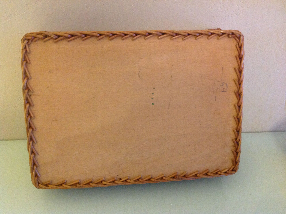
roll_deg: -2.2
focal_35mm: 35
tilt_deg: -32.6
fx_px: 289
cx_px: 143
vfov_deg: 40.6
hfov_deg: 52.7
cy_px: 107
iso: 400
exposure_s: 1/17
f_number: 2.4
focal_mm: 4.28
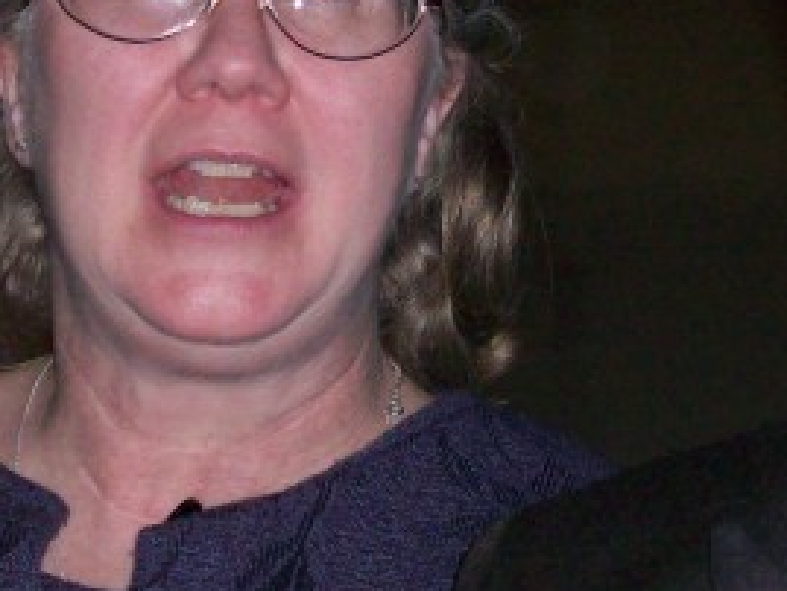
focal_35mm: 183
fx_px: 4162
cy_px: 102
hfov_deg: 10.7
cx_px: 699
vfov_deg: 8.1
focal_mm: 12.8
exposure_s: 1/102
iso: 200
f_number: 4.2
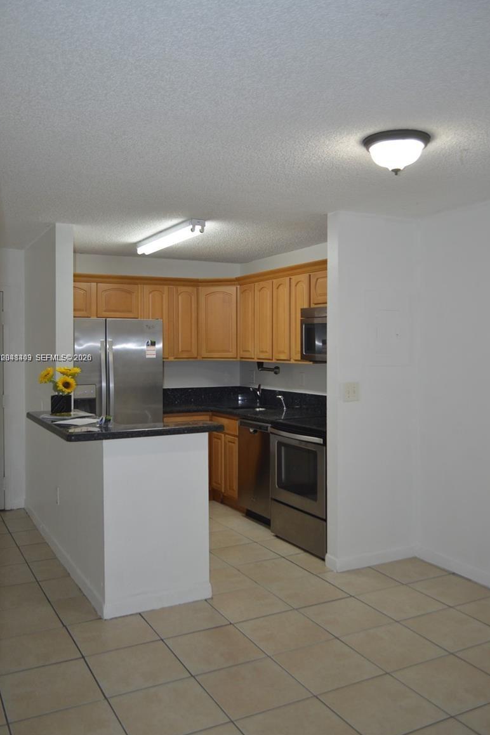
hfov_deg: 42.3
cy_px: 358
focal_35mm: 31
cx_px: 242
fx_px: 633
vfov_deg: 60.3
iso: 400
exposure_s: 1/60
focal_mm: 20
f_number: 3.8
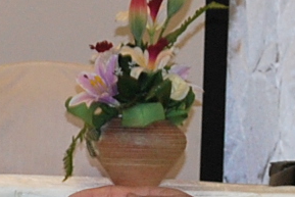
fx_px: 2968
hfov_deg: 5.7
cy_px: 72
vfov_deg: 3.8
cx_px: 66
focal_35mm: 362
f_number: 5.3
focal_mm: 36
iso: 400
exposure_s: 1/25
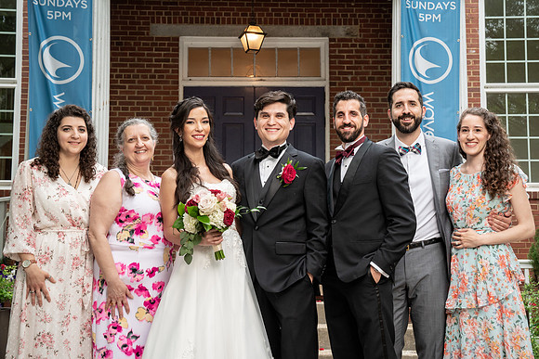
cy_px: 187
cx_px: 290
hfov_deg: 39.7
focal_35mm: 50
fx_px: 746
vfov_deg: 27.1
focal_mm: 46
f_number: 5.6
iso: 1250
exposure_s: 1/250
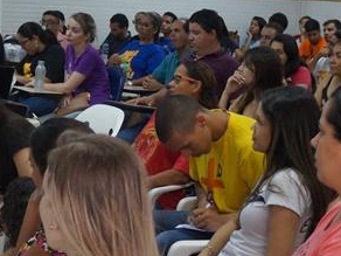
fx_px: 877
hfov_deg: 22.0
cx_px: 175
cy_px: 161
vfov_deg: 16.6
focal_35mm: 89
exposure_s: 1/160
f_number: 4
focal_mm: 18
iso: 1600
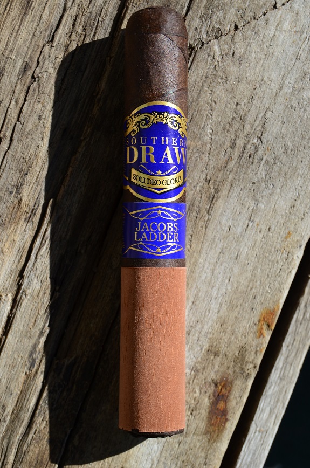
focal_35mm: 82
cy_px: 234
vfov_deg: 24.7
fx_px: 1070
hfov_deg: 16.5
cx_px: 155
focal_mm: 55
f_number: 10
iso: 160
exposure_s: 1/400
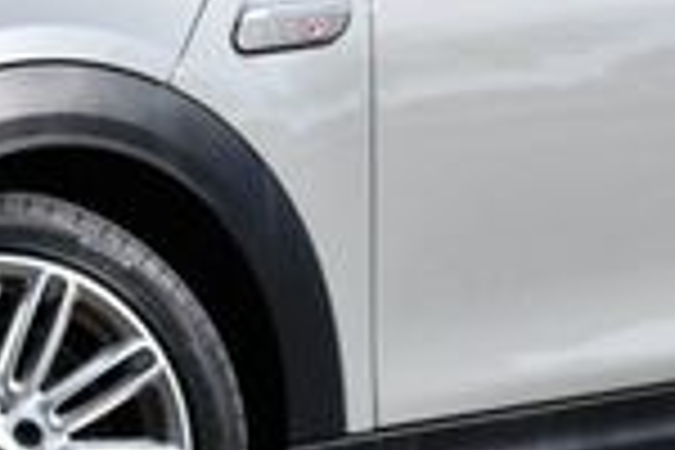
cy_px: -99
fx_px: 3525
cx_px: 171
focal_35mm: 188
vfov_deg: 7.2
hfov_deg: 10.9
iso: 125
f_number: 8
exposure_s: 1/250
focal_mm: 22
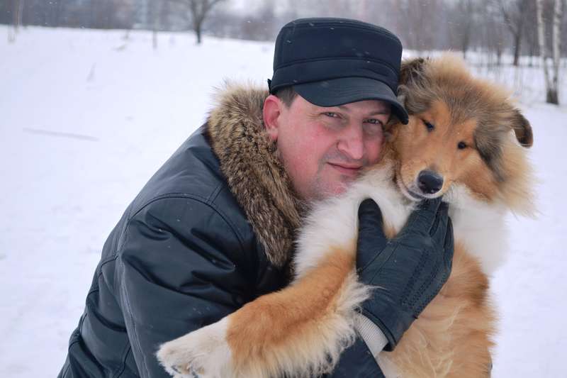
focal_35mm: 82
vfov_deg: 16.5
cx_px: 284
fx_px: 1299
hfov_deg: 24.6
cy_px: 189
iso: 400
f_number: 5.6
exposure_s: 1/640
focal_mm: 55
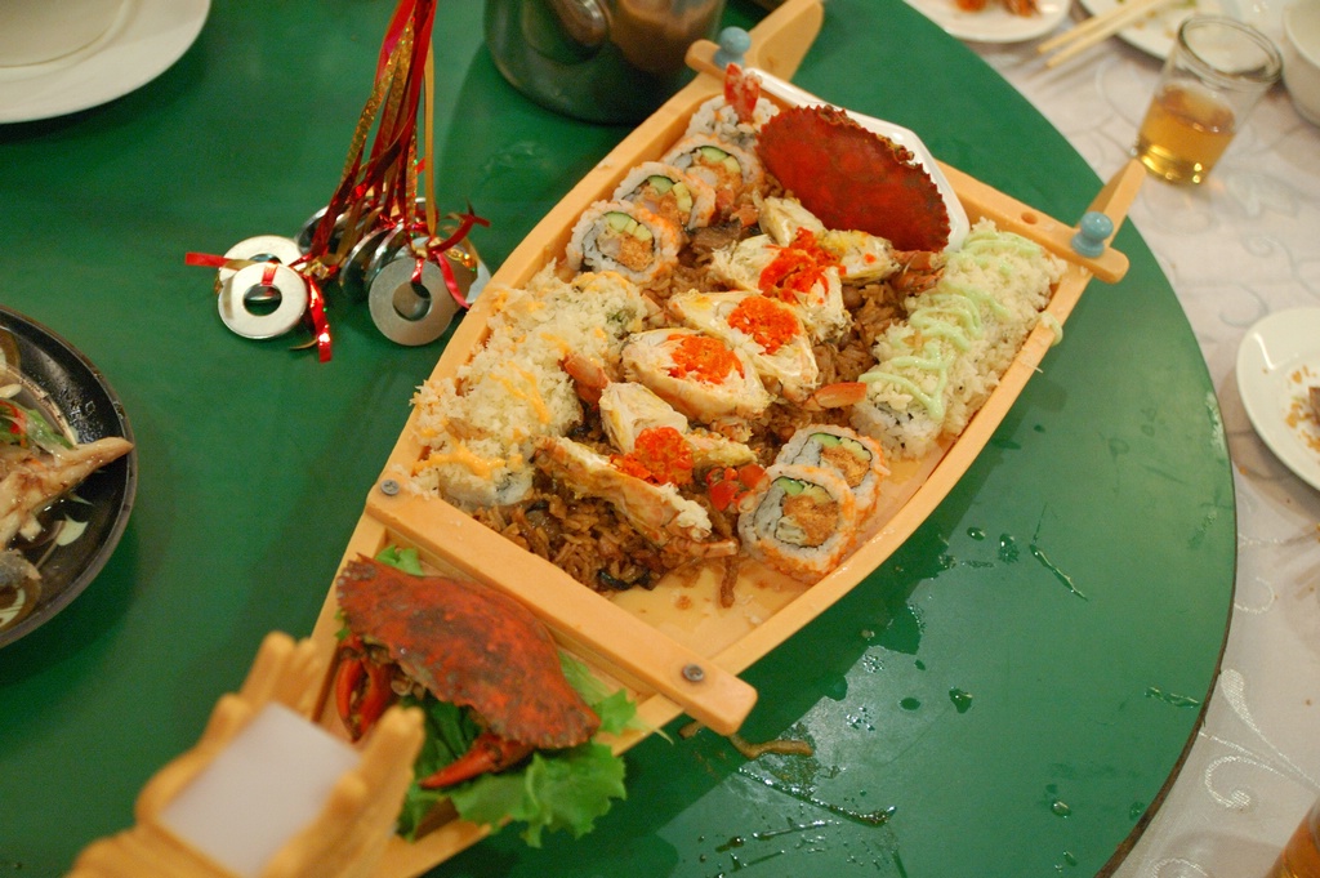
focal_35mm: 52
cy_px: 439
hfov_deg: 37.9
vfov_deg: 25.7
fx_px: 1923
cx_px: 660
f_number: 2.8
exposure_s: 1/40
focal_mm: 35
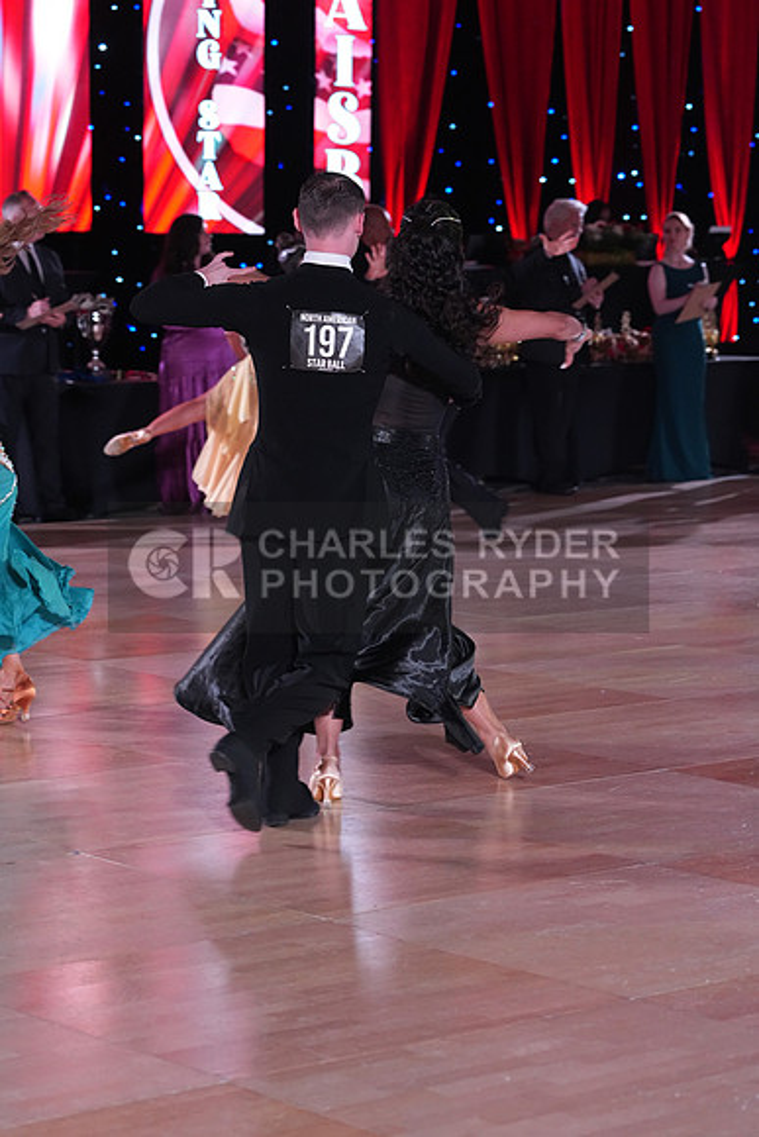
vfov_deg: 21.7
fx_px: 2971
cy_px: 568
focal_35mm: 94
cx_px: 380
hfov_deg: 14.6
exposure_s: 1/250
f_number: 5
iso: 3200
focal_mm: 94
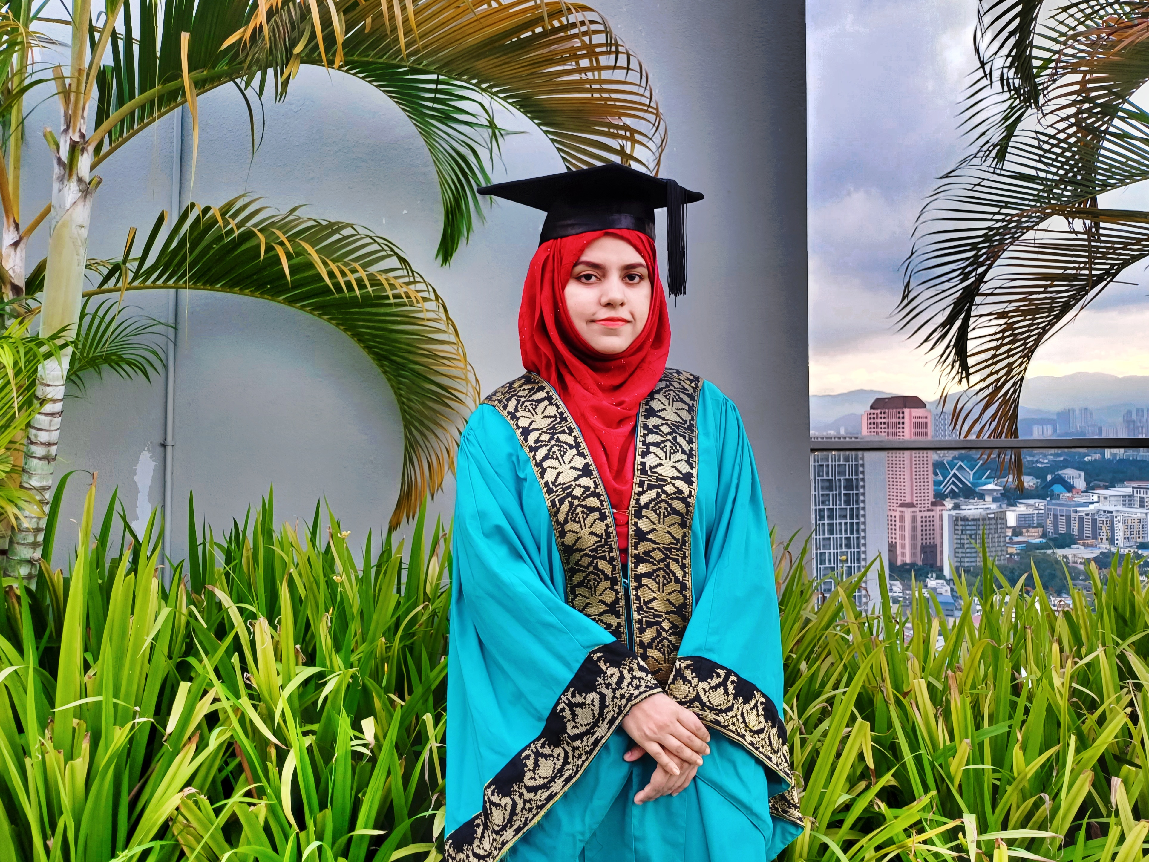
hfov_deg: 67.3
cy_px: 424
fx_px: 863
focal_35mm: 26
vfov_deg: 53.1
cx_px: 563
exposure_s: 1/50
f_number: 1.8
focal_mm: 4.65
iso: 64
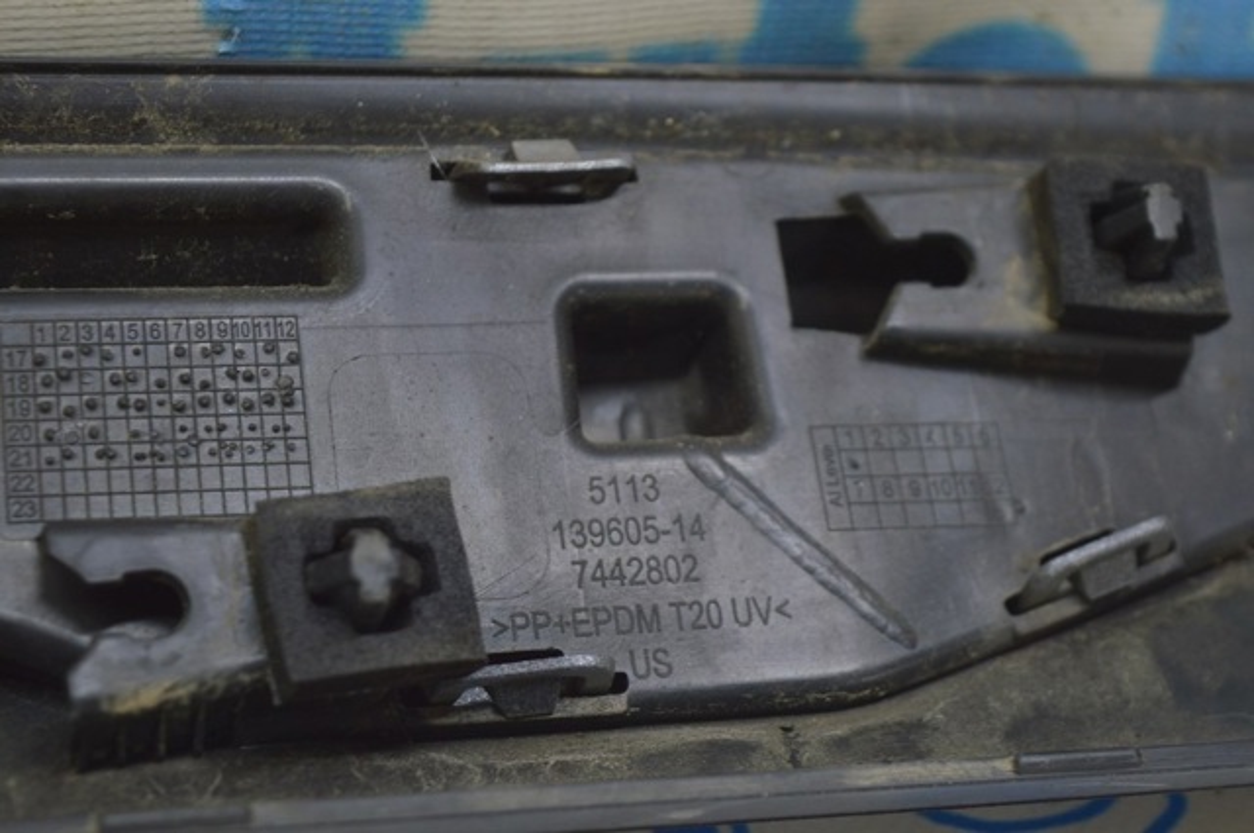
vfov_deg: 16.5
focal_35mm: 82
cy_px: 416
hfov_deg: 24.6
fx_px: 2870
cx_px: 627
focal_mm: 55
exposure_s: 1/20
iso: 400
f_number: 5.6
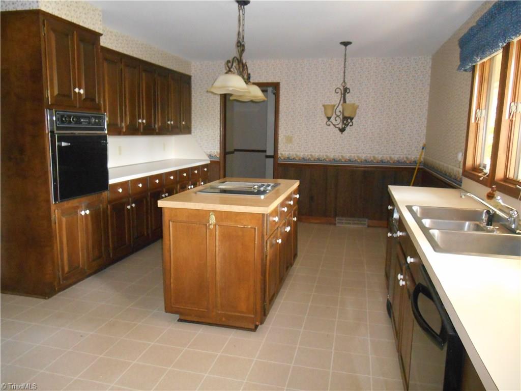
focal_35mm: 26
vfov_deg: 53.1
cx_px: 260
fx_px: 391
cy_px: 196
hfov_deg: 67.3
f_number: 3.4
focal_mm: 4.7
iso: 800
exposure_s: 1/25
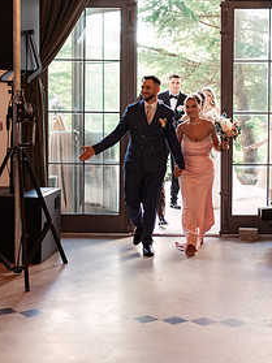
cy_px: 148
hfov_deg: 21.0
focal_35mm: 70
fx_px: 734
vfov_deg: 27.7
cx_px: 160
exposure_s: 1/250
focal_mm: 35
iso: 1250
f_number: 3.5
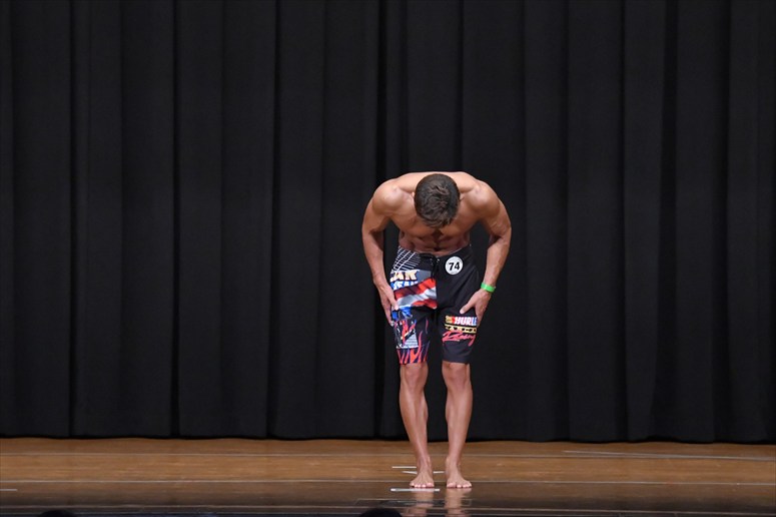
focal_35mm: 217
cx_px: 388
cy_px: 258
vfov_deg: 6.3
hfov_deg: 9.5
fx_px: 4675
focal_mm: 145
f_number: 5.6
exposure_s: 1/400
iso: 8000
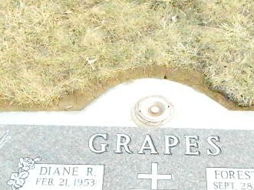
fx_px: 440
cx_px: 147
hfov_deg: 32.1
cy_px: 170
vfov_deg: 23.8
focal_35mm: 60
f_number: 9.1
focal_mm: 5.6
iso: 6400
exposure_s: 1/1000
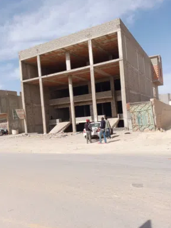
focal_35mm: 24
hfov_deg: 56.9
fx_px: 158
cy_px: 115
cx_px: 86
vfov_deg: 71.5
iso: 106
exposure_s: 1/892
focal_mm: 4.09
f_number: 1.6
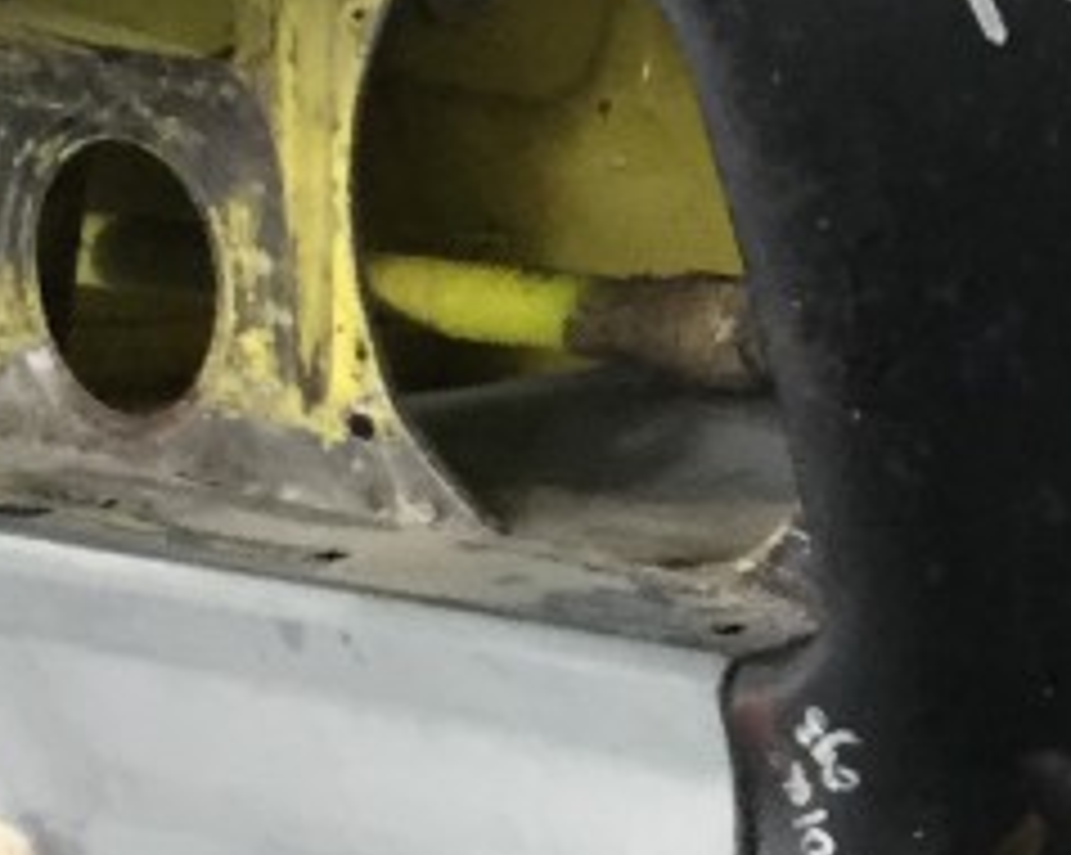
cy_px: 76
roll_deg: -2.4
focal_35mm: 183
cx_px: 1670
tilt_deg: -7.1
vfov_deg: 8.4
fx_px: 5796
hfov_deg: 10.2
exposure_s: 1/33
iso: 100
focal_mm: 3.3
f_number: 2.4
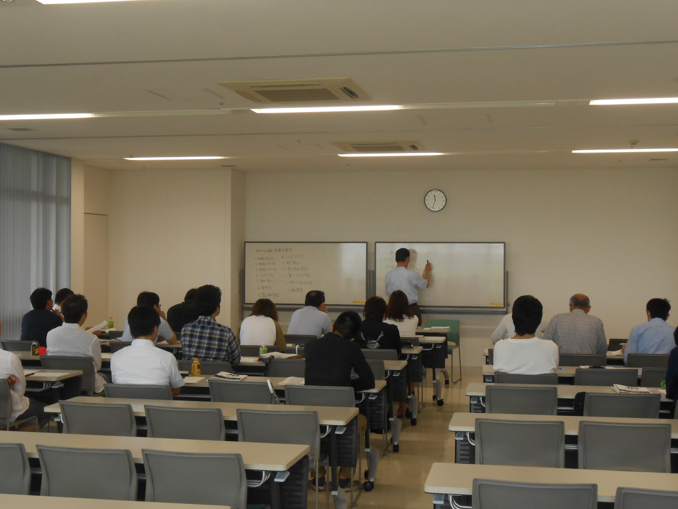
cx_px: 339
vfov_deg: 29.7
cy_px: 254
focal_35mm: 49
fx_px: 960
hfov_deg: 38.9
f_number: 4.8
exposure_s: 1/60
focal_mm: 8.8
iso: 200
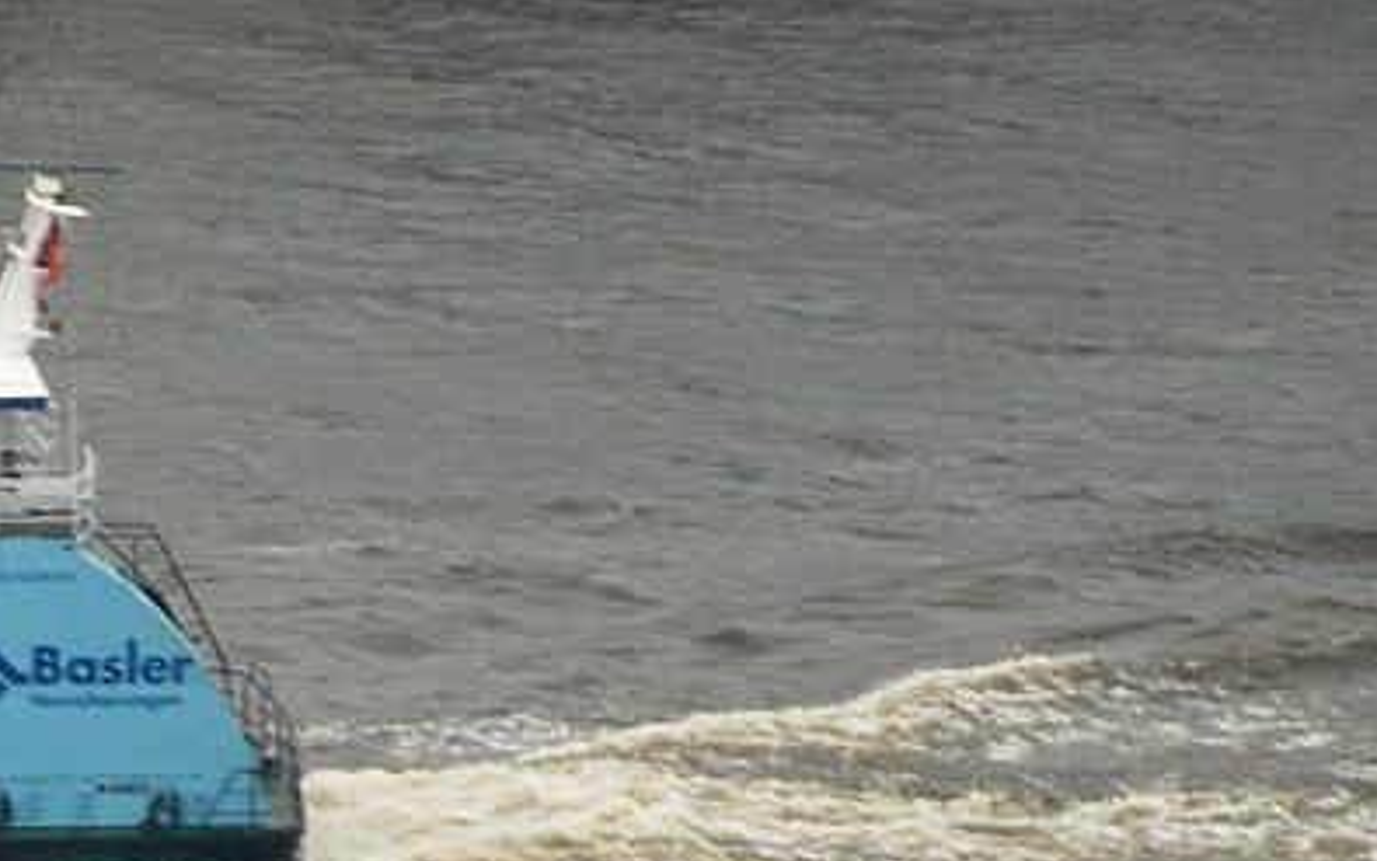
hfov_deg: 3.9
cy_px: 1131
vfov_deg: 2.5
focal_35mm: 535
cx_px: -119
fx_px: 20092
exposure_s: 1/100
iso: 400
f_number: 5.6
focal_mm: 135
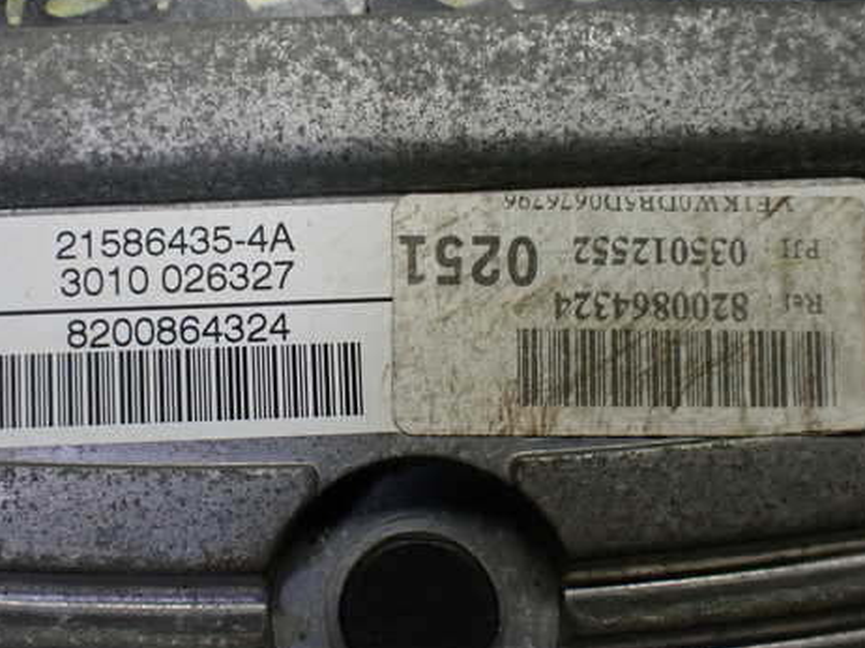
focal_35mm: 39
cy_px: 318
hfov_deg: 47.8
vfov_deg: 36.8
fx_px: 974
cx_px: 374
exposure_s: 1/125
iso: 200
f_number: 2.3
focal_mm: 5.4
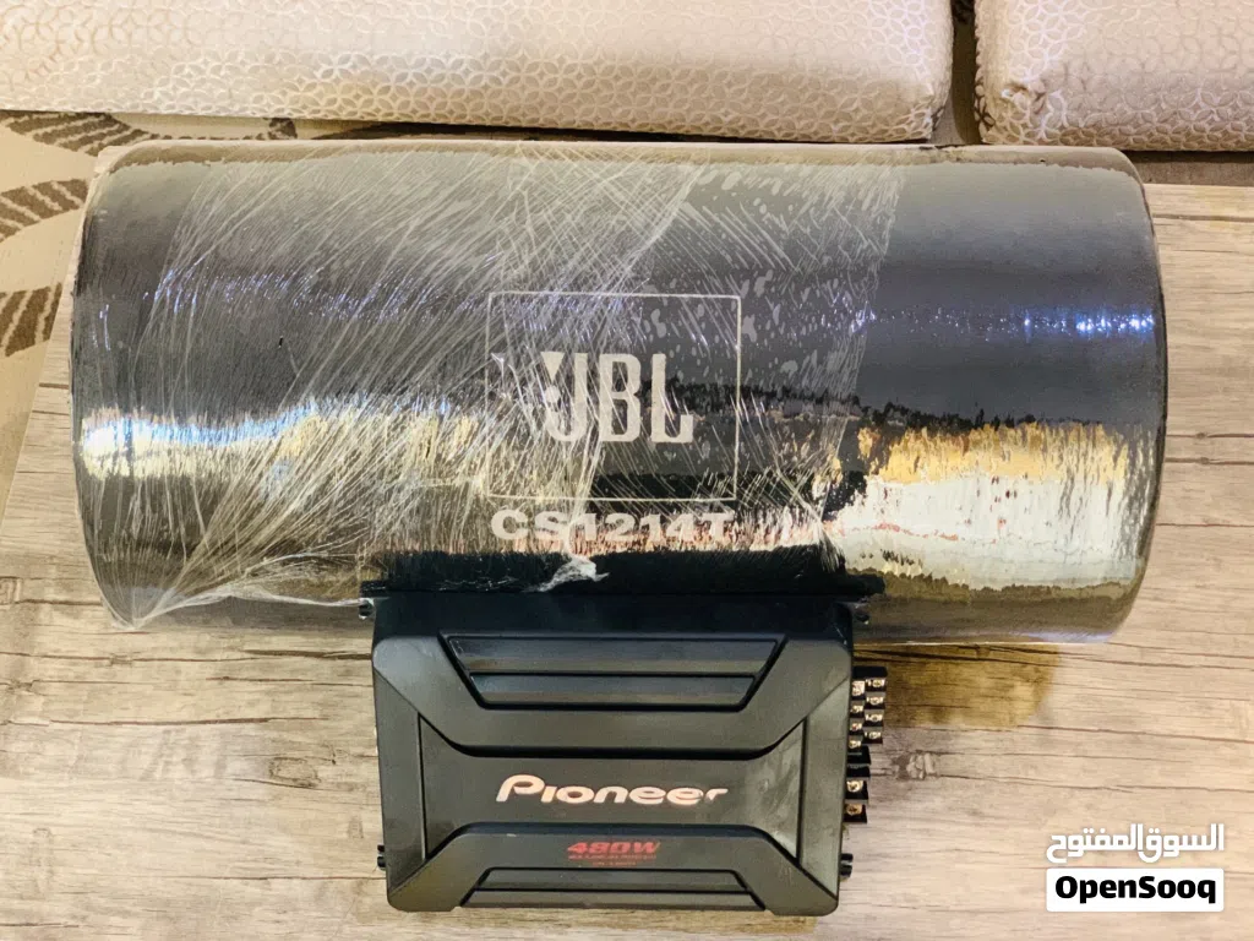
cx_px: 627
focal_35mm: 52
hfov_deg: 36.8
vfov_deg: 28.0
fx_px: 1884
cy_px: 470
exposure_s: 1/33
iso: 500
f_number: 2.4
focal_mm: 6
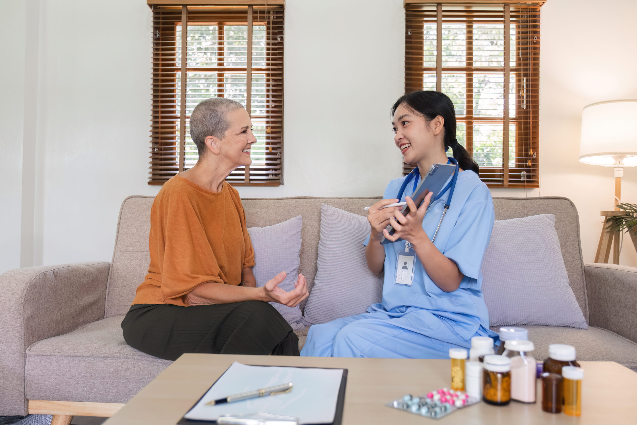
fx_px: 531
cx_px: 318
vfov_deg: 43.6
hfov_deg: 61.9
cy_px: 212
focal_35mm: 30
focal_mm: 20
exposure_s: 1/160
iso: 640
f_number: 2.8
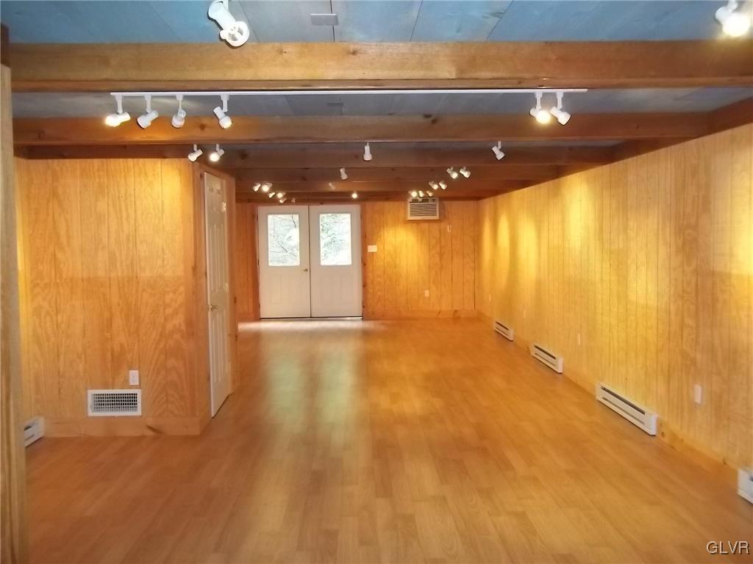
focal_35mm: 32
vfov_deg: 44.2
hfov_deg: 56.8
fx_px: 696
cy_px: 282
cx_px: 376
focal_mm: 5.7
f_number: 2.9
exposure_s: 1/40
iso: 250
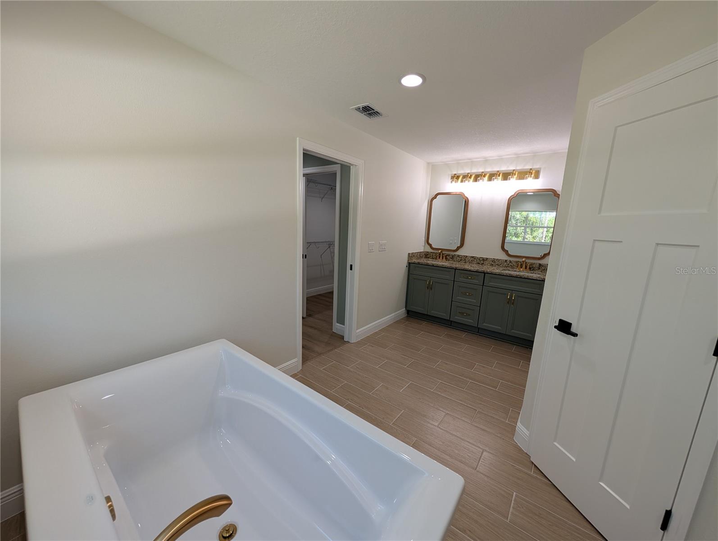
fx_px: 249
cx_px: 359
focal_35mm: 12
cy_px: 270
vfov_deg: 94.6
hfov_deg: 110.5
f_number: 1.7
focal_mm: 2.02
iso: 43
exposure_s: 1/146
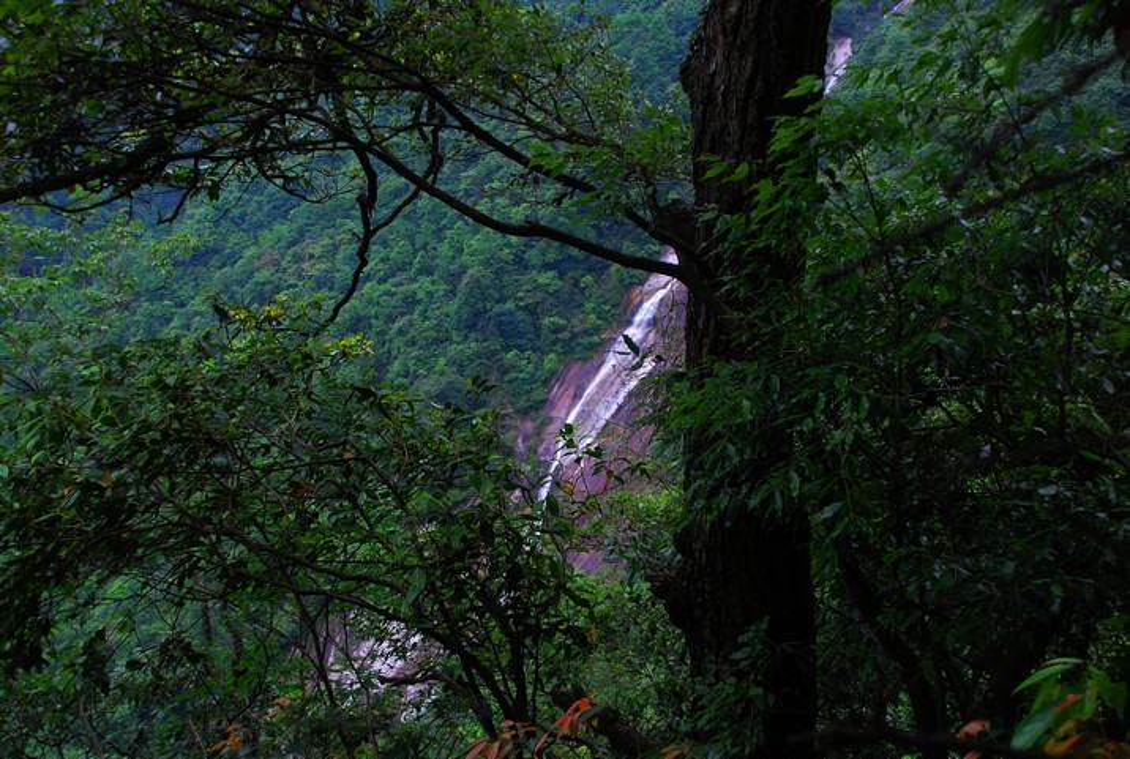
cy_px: 380
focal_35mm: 44
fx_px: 1369
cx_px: 565
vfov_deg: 31.0
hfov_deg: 44.9
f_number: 8
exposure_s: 1/80
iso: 100
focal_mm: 29
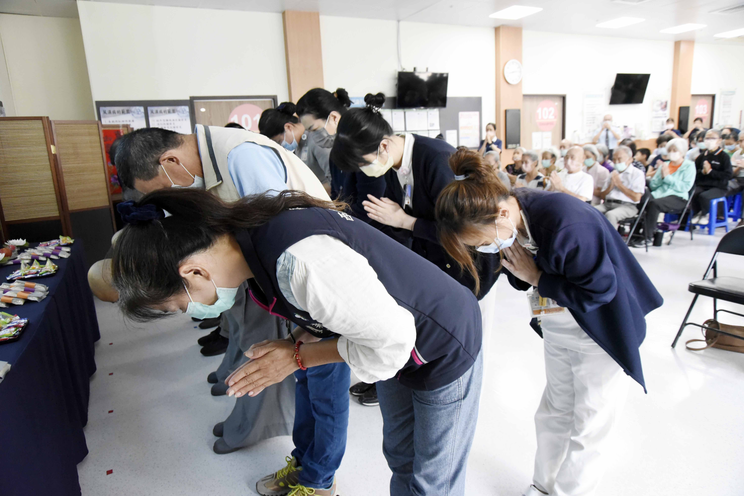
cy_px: 248
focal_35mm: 24
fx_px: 496
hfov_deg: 73.7
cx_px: 372
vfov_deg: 53.2
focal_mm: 24
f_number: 7.1
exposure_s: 1/200
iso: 6400
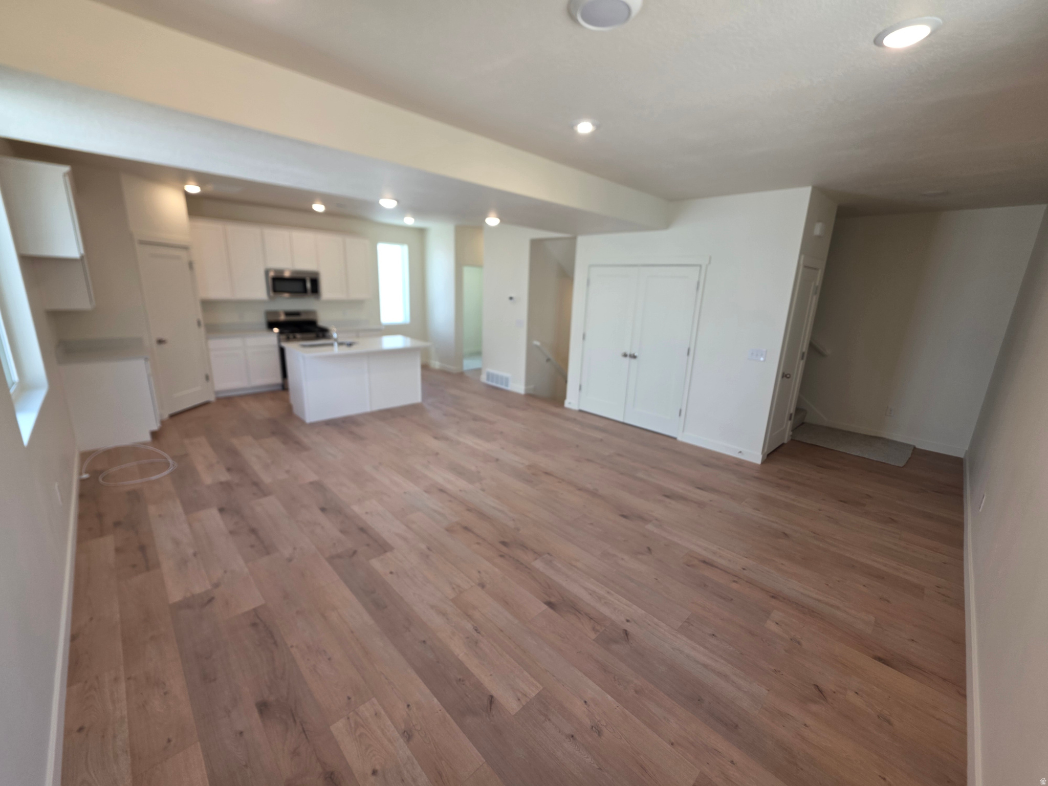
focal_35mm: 13
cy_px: 393
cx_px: 524
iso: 64
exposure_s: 1/120
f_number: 1.9
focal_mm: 2.2
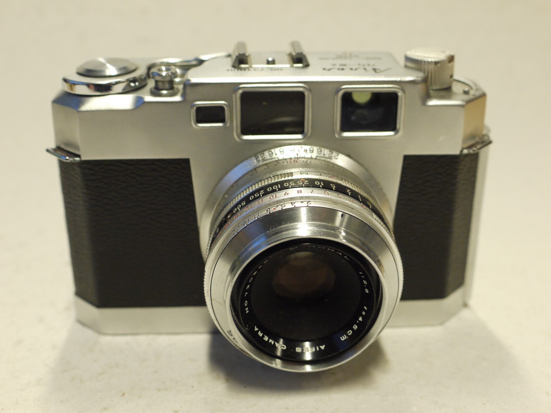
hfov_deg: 38.2
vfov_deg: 29.1
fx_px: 796
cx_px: 276
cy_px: 206
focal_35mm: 50
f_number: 4.9
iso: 800
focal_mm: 25
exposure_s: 1/60
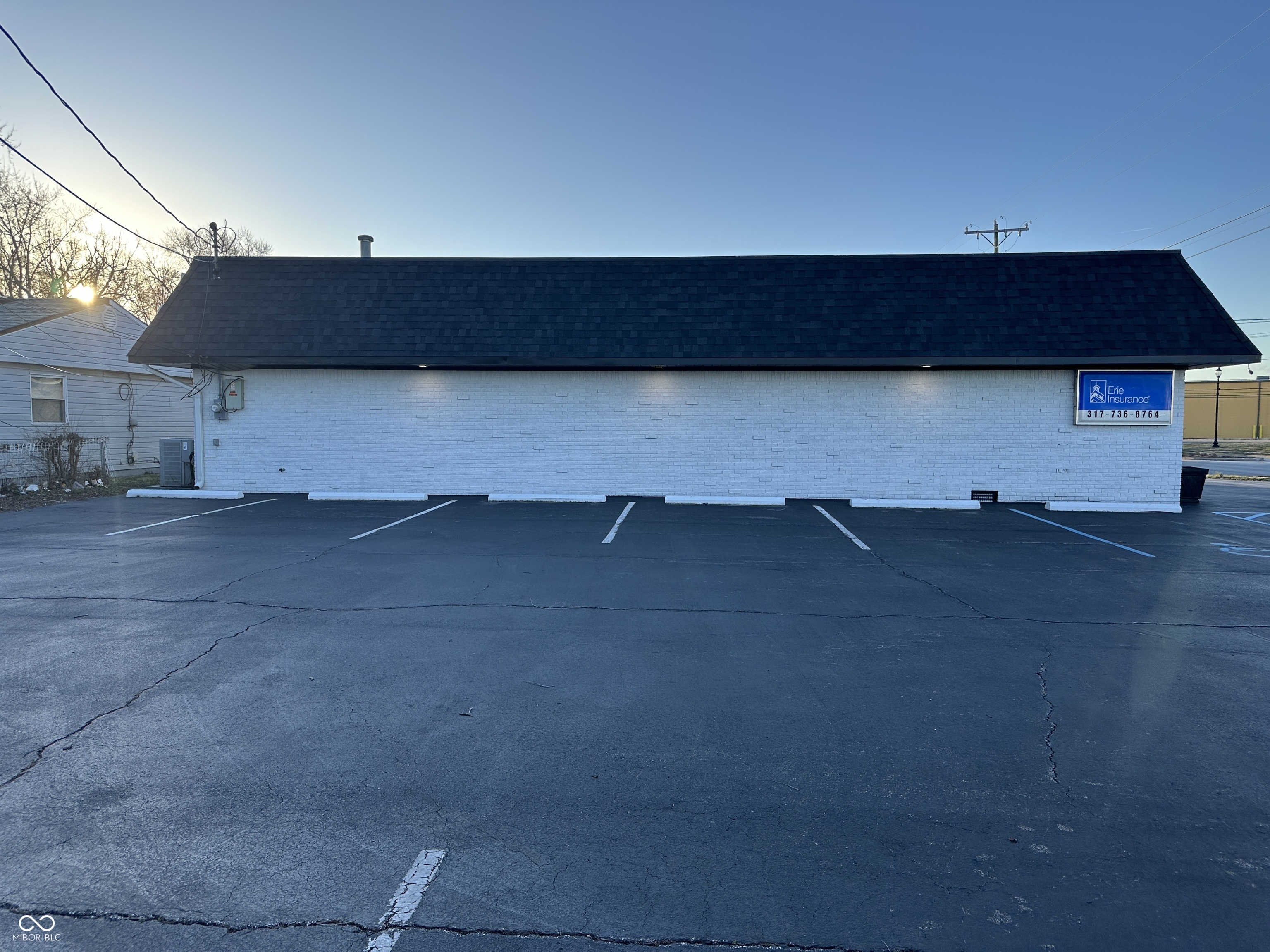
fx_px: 881
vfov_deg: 56.8
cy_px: 476
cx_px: 635
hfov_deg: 71.6
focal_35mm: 24
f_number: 1.78
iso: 80
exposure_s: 1/1212
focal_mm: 6.86
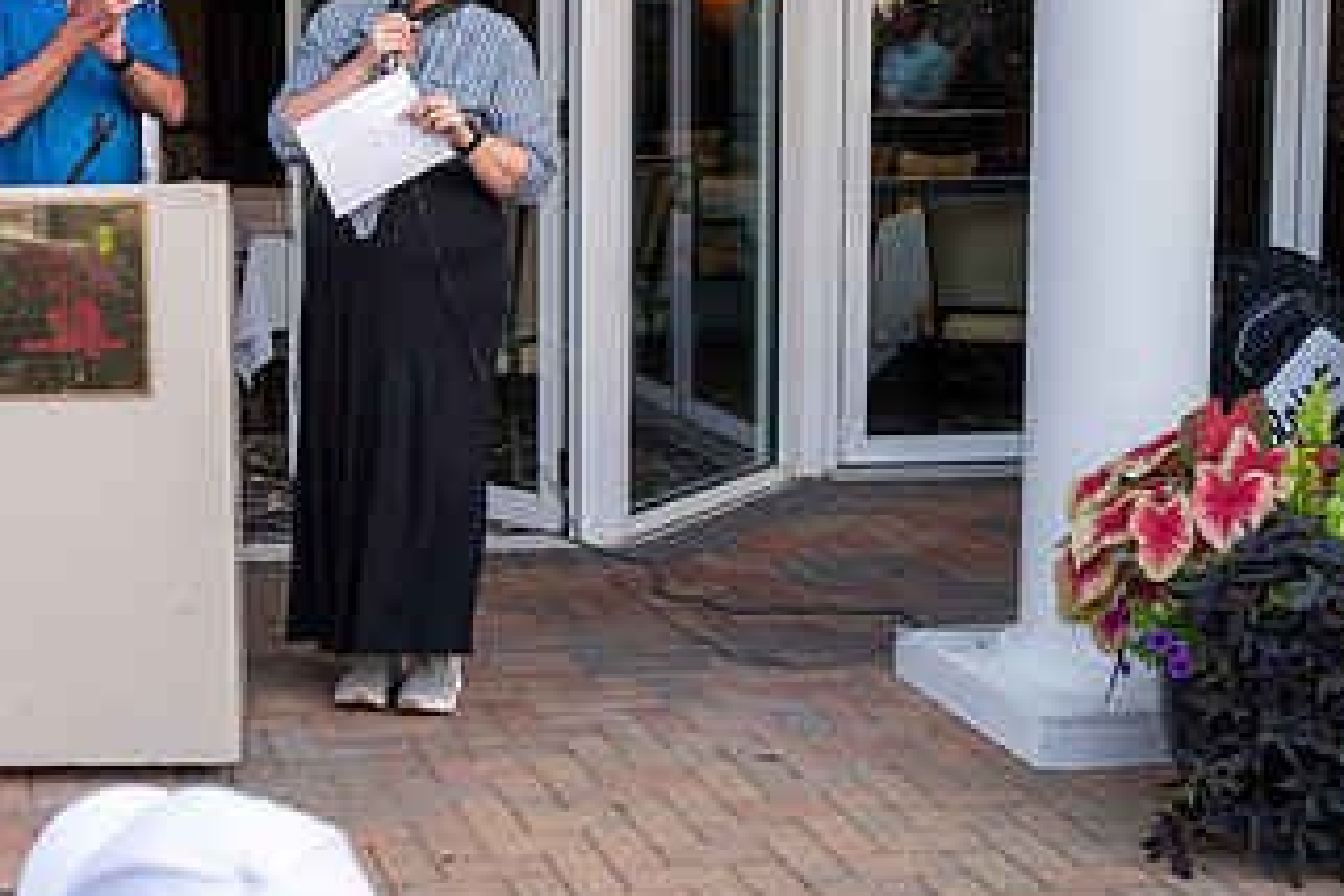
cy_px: 285
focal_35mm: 56
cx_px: 209
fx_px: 2091
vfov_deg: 24.1
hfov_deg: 34.2
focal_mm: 31
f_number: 4
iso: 500
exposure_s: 1/400
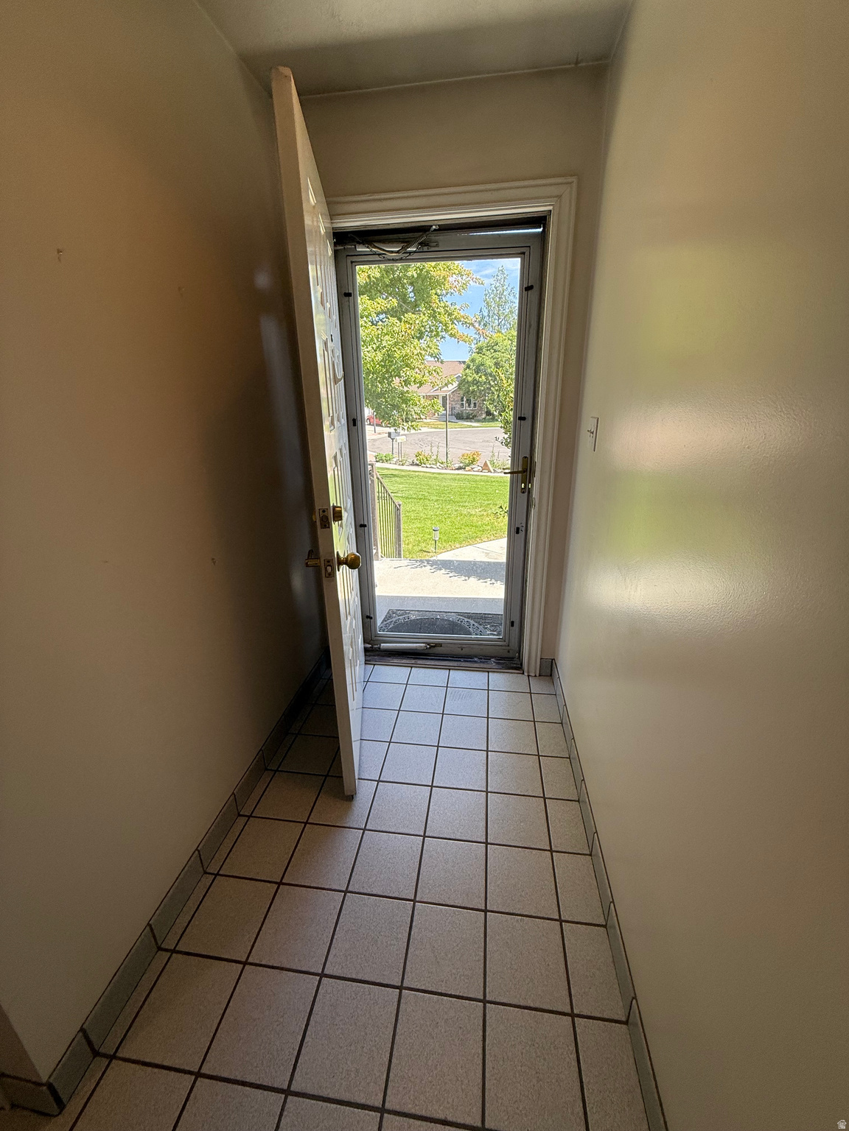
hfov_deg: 85.7
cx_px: 424
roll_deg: +3.3
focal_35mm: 14
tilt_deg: -18.7
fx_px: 458
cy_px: 566
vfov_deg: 102.1
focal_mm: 2.22
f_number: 2.2
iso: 50
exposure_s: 1/296
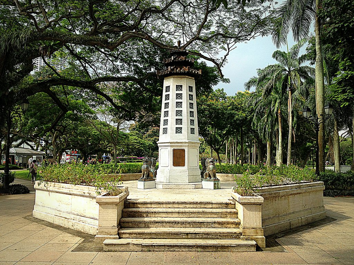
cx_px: 177
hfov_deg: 52.6
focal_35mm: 35
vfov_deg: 40.7
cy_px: 132
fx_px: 358
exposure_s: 1/593
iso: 50
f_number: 2.4
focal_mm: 4.28
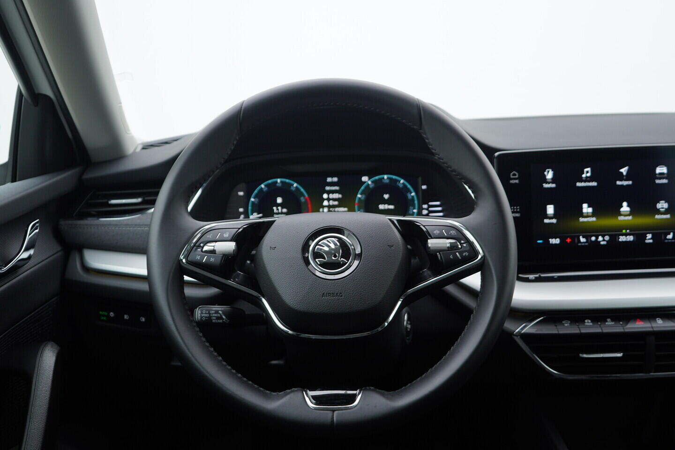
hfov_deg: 53.1
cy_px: 225
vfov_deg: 36.9
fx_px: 675
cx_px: 338
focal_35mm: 36
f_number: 3.2
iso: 125
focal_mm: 24
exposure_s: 1/50
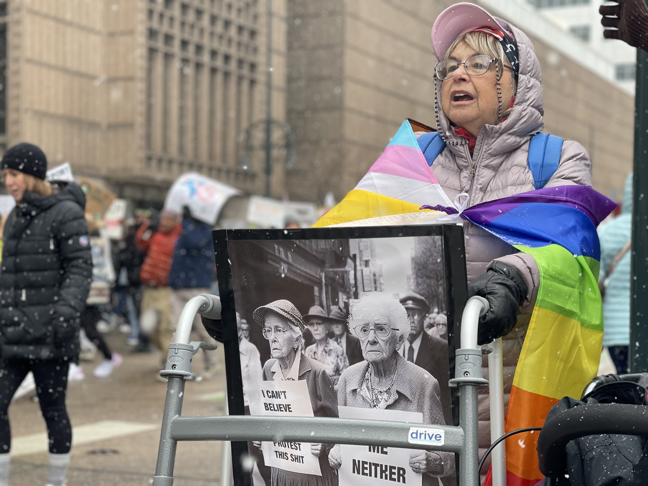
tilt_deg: +1.1
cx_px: 324
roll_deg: -0.2
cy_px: 243
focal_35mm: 64
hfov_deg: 30.3
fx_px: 1198
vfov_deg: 22.9
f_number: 2.2
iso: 20
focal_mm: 7.5
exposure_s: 1/128
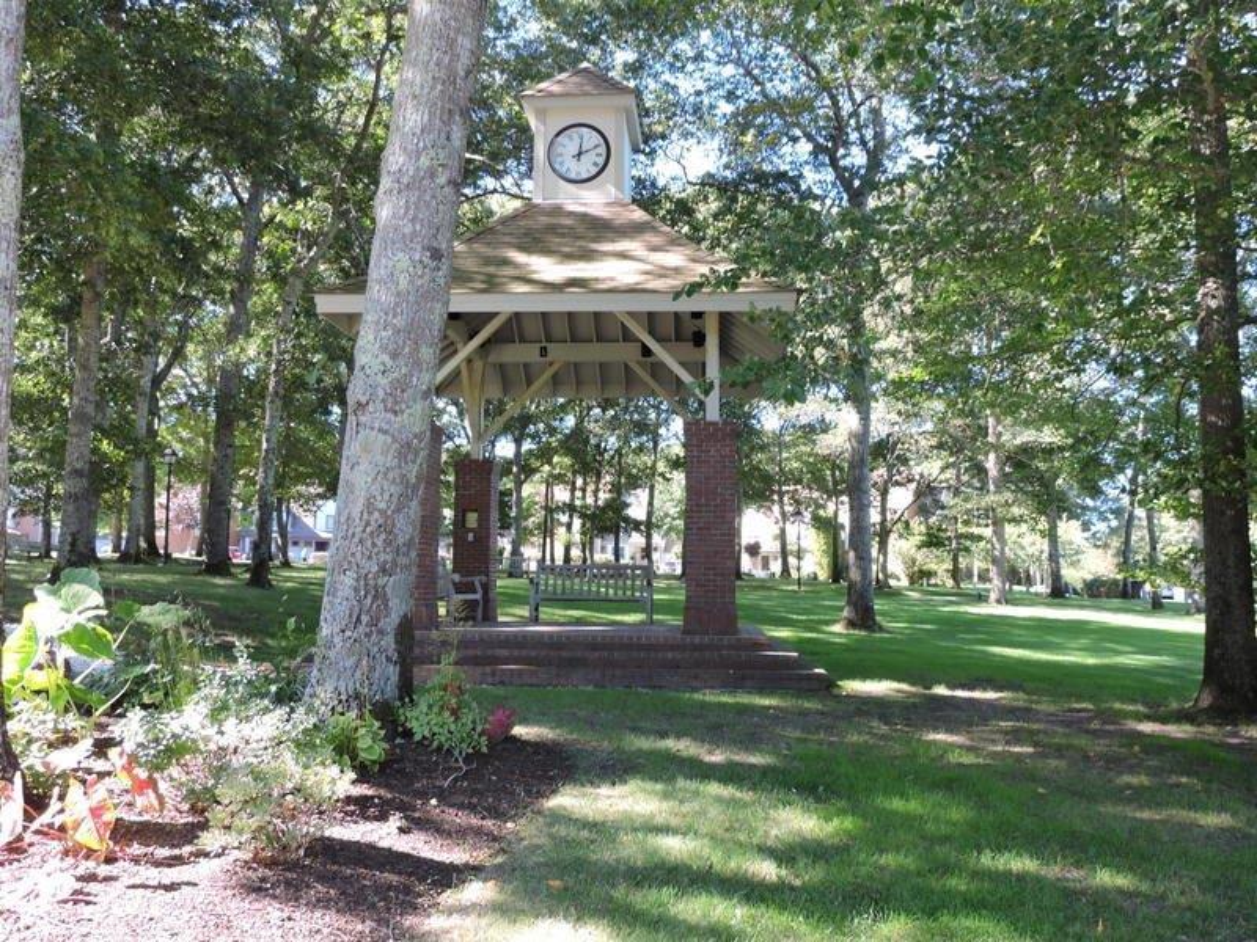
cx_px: 628
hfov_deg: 60.0
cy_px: 471
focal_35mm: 30
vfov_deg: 46.8
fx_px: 1089
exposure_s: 1/60
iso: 100
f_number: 3.1
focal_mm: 5.4
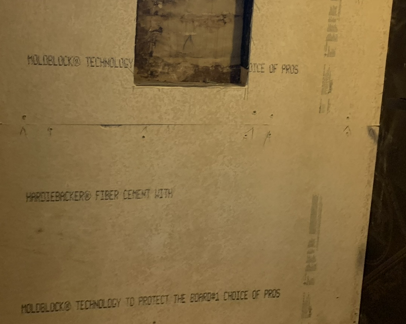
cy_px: 59
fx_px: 577
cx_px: 193
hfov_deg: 38.8
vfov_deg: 30.6
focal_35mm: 48
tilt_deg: -5.7
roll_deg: -3.4
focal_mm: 4.25
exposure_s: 1/60
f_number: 1.8
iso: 250
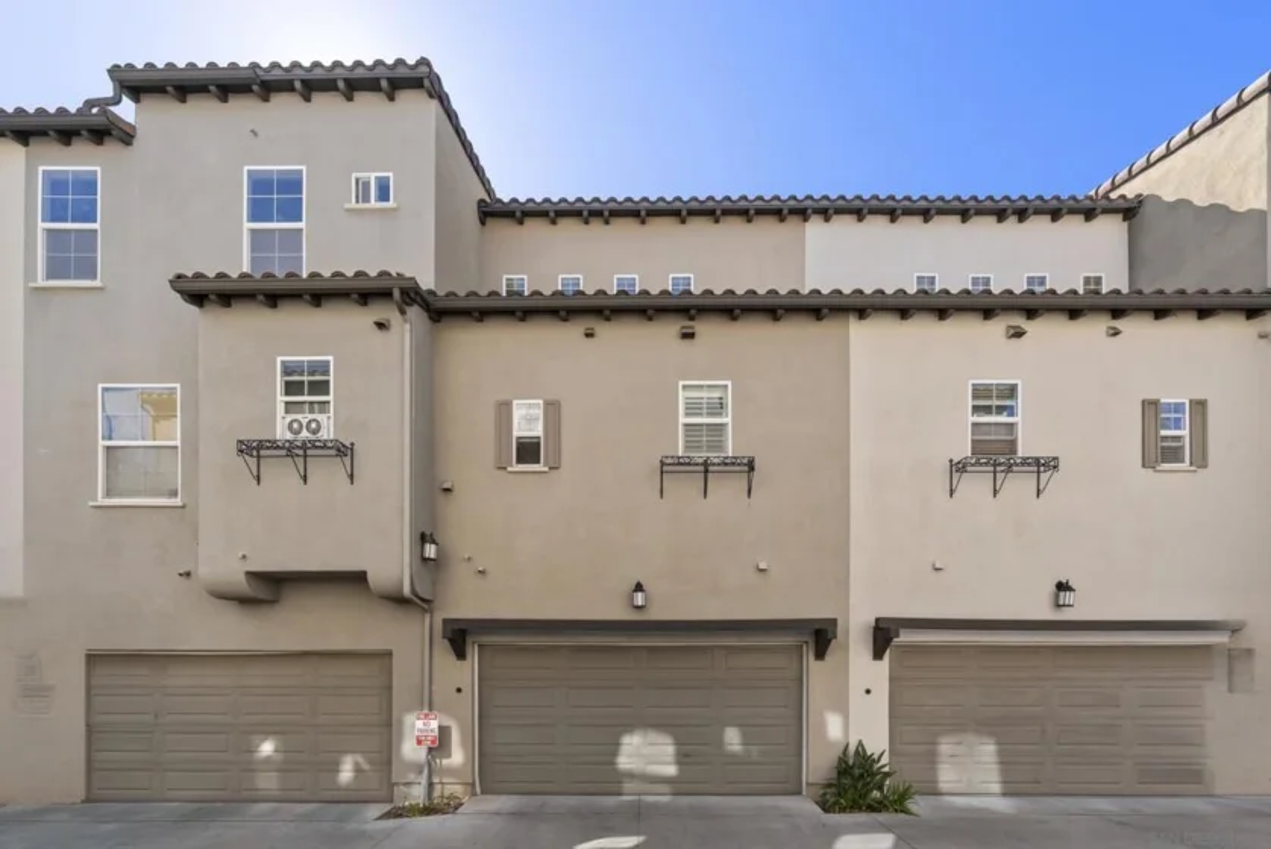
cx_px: 636
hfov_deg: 96.7
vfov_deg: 73.8
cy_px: 424
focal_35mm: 16
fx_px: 565
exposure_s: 1/800
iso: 500
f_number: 8
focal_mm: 16
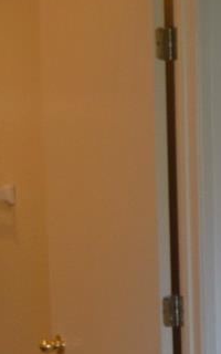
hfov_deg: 8.1
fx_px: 1378
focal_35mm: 143
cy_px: 414
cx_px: 612
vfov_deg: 14.2
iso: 400
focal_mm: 20
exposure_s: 1/80
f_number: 4.5
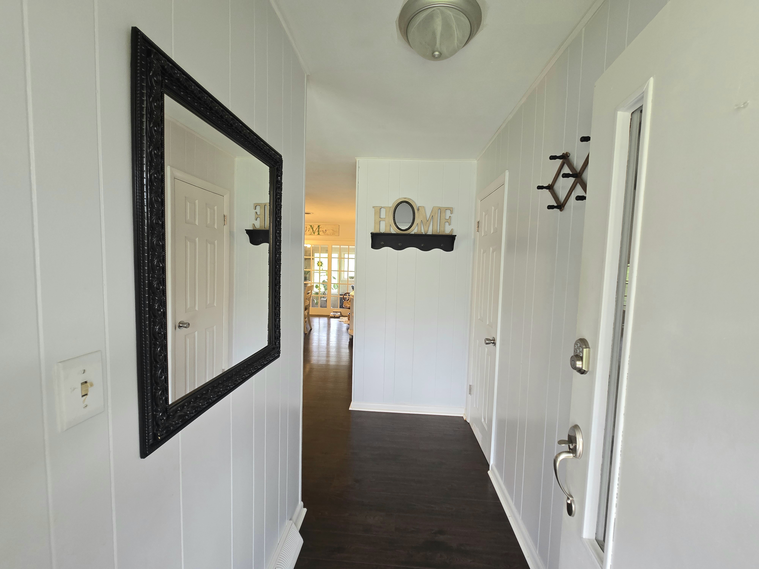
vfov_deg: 89.9
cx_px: 380
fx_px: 285
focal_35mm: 13
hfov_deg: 106.2
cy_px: 284
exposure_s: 1/60.2
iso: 200
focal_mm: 2.2
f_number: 2.2
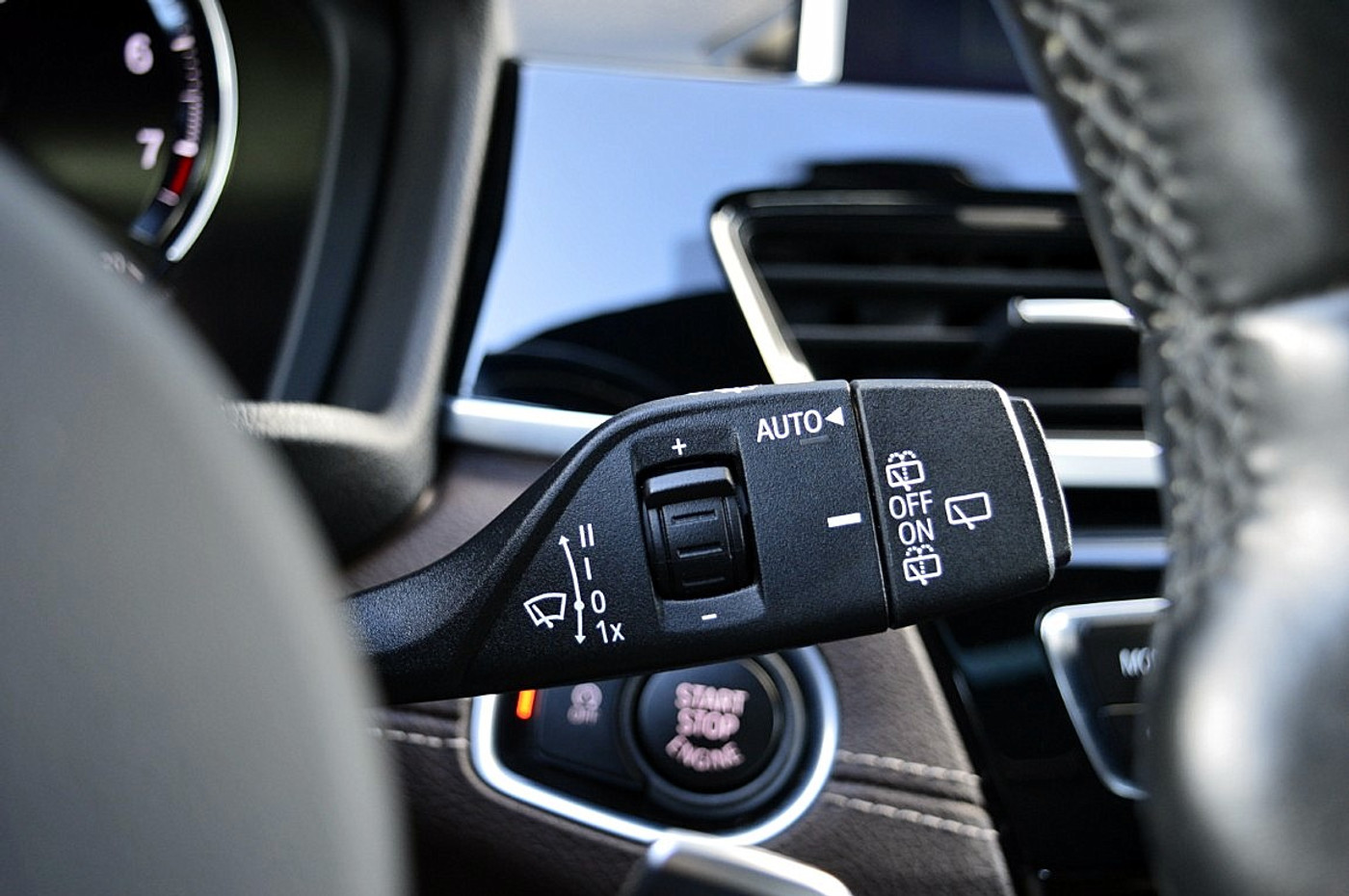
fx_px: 2021
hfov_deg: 36.9
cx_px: 674
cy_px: 448
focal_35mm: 54
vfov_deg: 25.0
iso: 800
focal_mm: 36
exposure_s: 1/30
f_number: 4.8
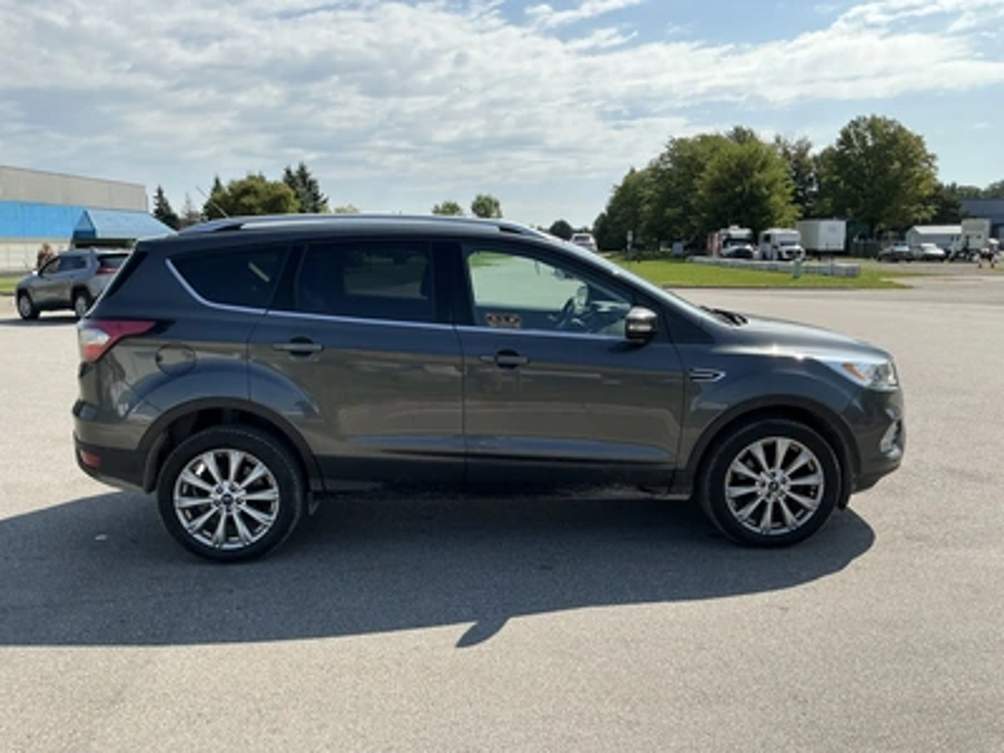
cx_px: 502
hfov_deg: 63.4
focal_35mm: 28
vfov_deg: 49.7
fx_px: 812
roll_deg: +2.3
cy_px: 376
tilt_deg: -8.1
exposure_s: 1/2058
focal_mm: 3
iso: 25
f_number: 1.8
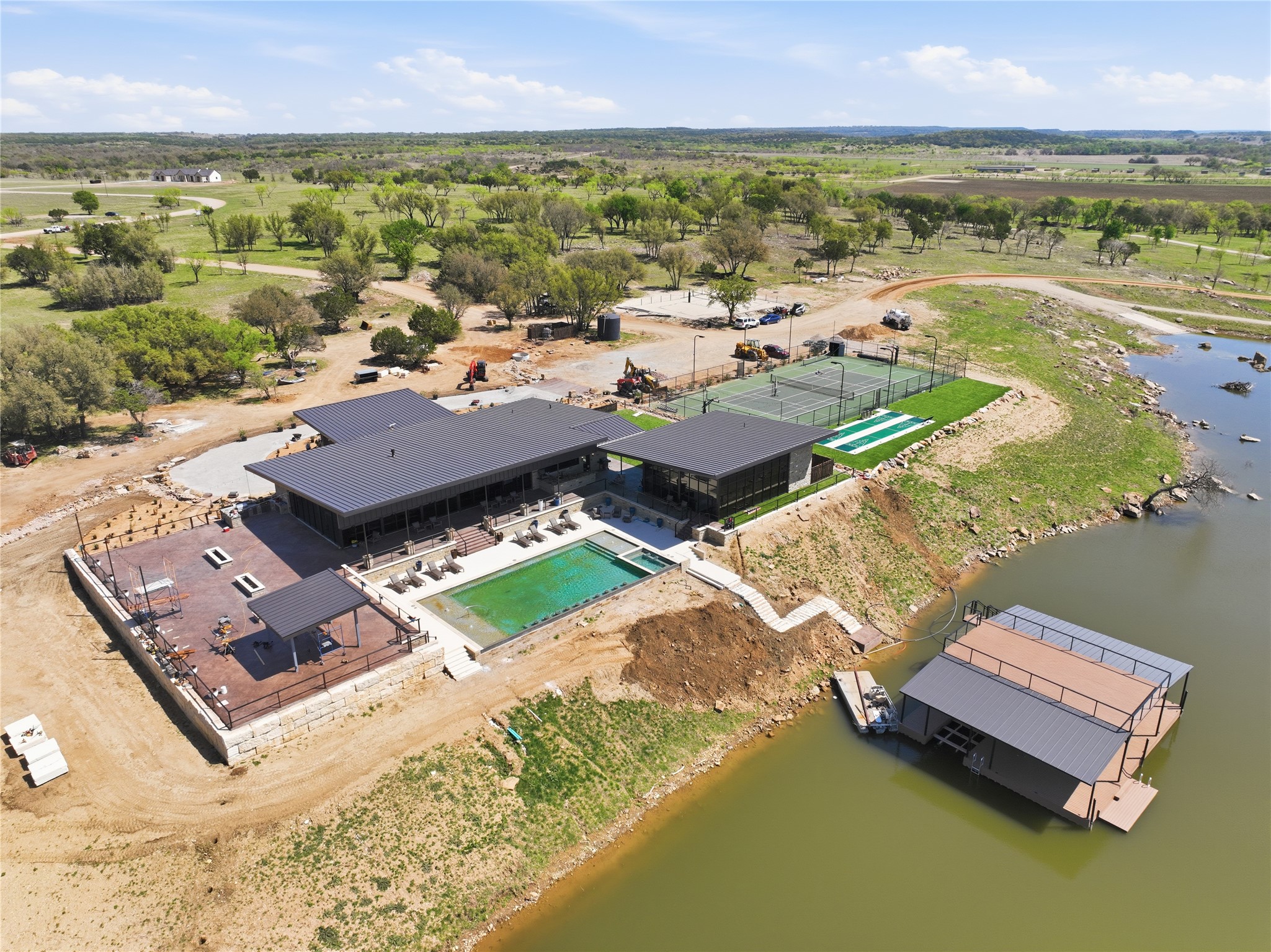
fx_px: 881
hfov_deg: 71.6
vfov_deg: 56.8
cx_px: 636
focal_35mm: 24
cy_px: 476
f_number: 2.8
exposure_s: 1/2000
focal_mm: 12.3
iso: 100
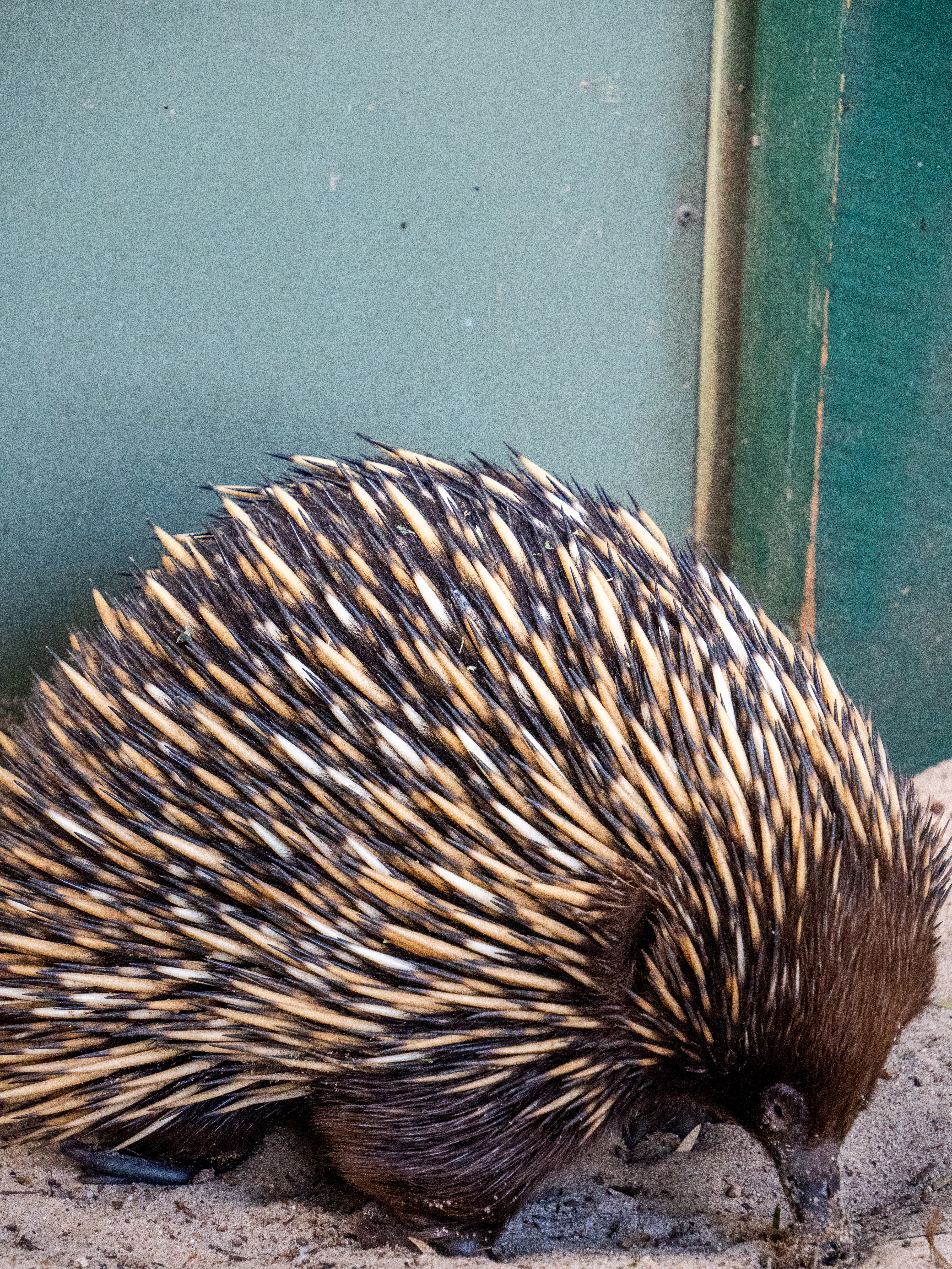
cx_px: 475
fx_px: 7407
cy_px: 628
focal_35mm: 202
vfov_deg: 9.8
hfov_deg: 7.4
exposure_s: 1/200
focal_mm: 124
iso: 4000
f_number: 5.6
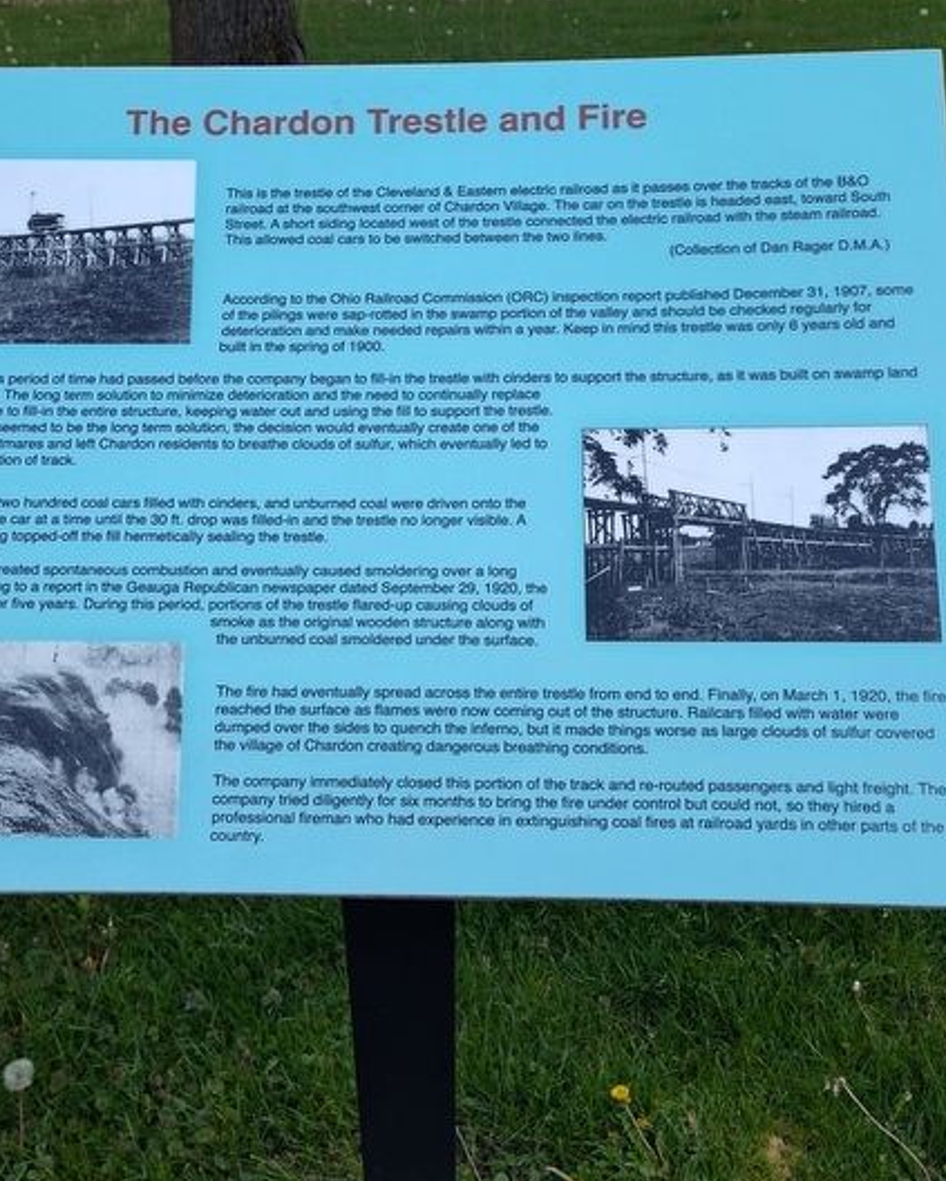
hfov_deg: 43.3
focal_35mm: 34
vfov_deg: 52.8
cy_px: 582
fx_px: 1189
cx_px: 409
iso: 105
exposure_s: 1/120
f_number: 1.8
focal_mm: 5.56
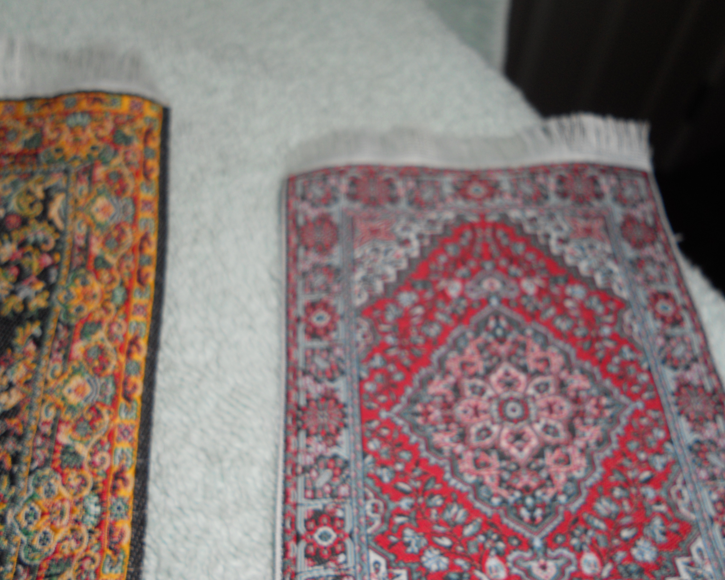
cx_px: 386
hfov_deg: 52.8
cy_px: 288
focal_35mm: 34
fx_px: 730
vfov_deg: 43.4
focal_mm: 5.8
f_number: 8.8
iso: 80
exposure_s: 1/25
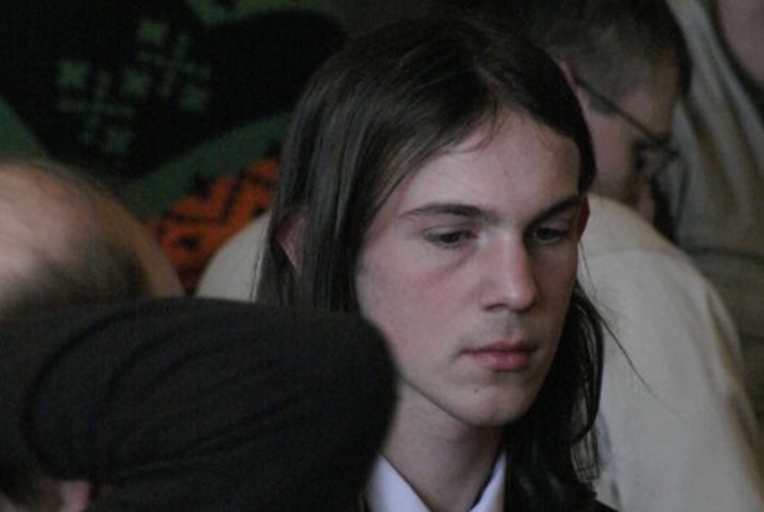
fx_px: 14621
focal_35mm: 688
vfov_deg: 2.0
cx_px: 514
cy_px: 333
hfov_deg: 3.0
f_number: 13
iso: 1600
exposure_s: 1/25
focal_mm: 280
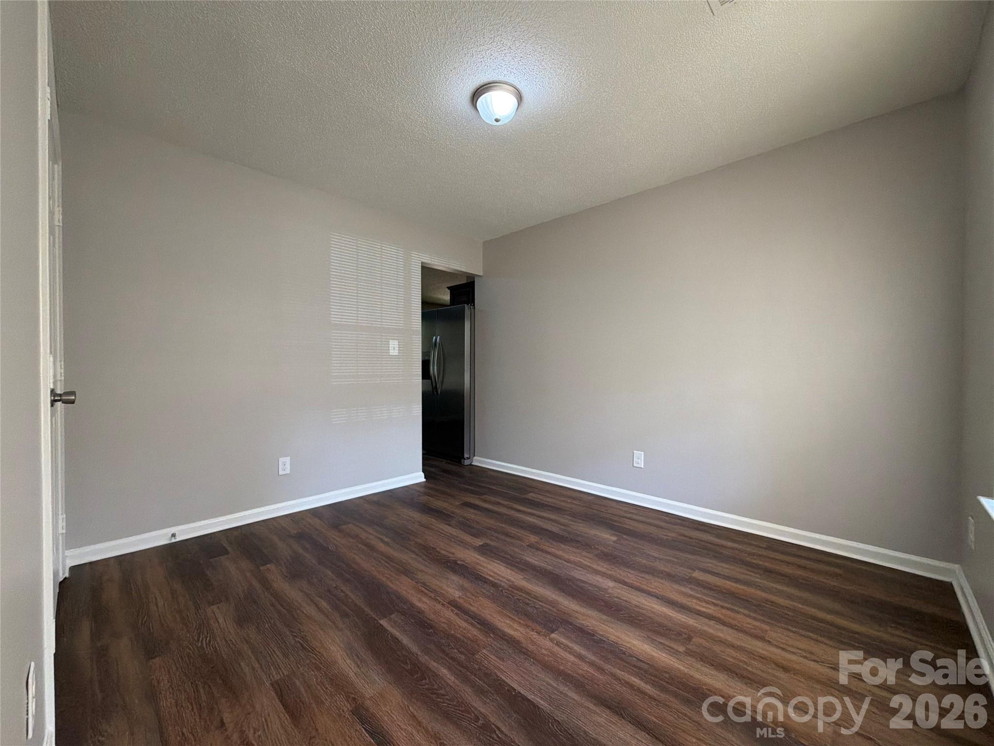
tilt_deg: -0.1
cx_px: 497
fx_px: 402
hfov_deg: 102.1
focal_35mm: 14
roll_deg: +0.3
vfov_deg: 85.7
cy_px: 373
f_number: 2.2
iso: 250
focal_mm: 2.22
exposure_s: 1/120
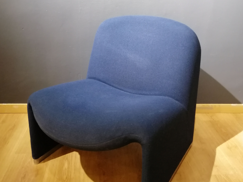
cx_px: 124
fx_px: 260
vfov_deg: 38.3
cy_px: 64
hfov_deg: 50.1
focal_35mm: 37
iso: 400
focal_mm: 3.95
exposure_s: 1/25
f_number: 1.8
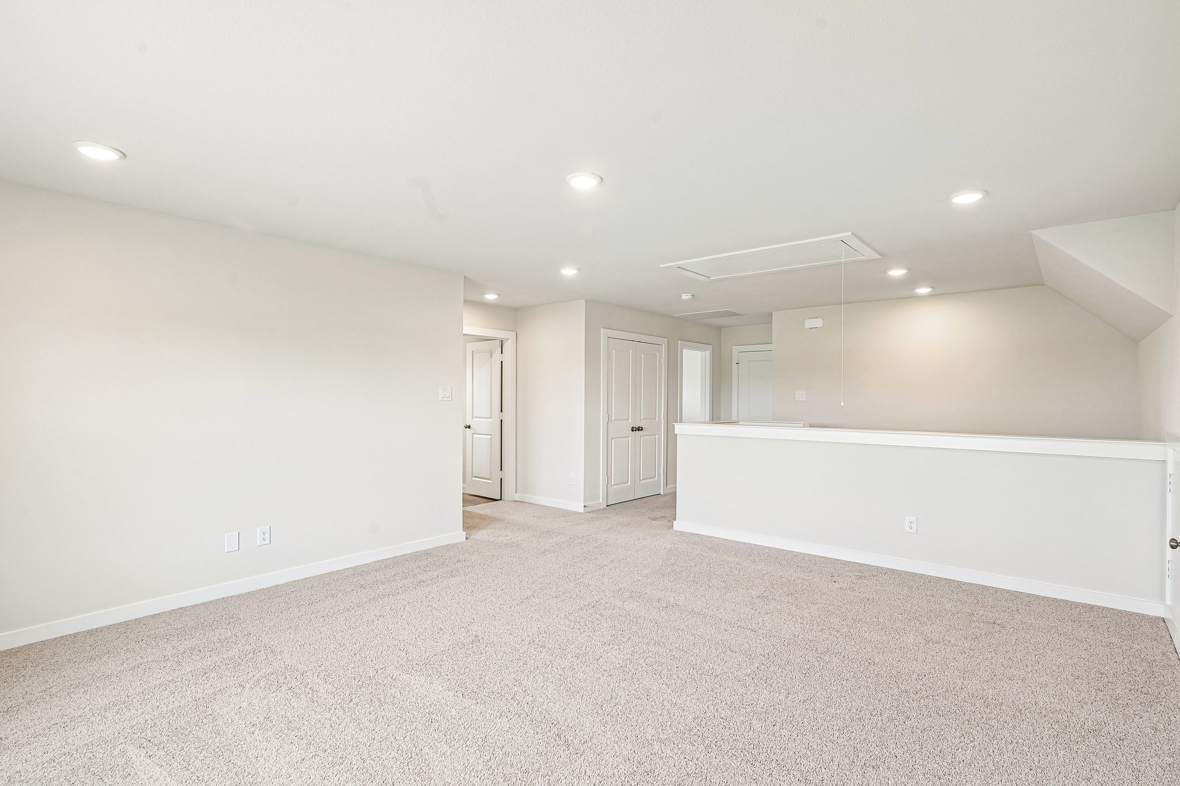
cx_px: 590
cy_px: 393
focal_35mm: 17
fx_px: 557
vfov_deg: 70.4
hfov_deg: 93.3
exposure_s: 1/40
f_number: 8
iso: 400
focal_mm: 17
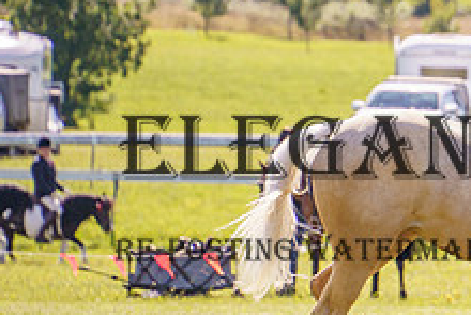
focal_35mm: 623
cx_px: 702
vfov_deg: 2.2
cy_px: 156
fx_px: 8156
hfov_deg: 3.3
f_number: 5.6
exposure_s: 1/1600
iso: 640
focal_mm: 200
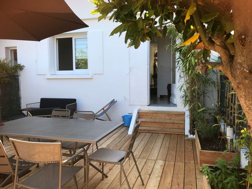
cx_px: 126
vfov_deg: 49.7
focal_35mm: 28
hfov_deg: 63.4
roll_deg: -0.2
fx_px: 204
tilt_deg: -2.4
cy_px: 94
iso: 20
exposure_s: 1/467
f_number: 1.8
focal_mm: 3.99
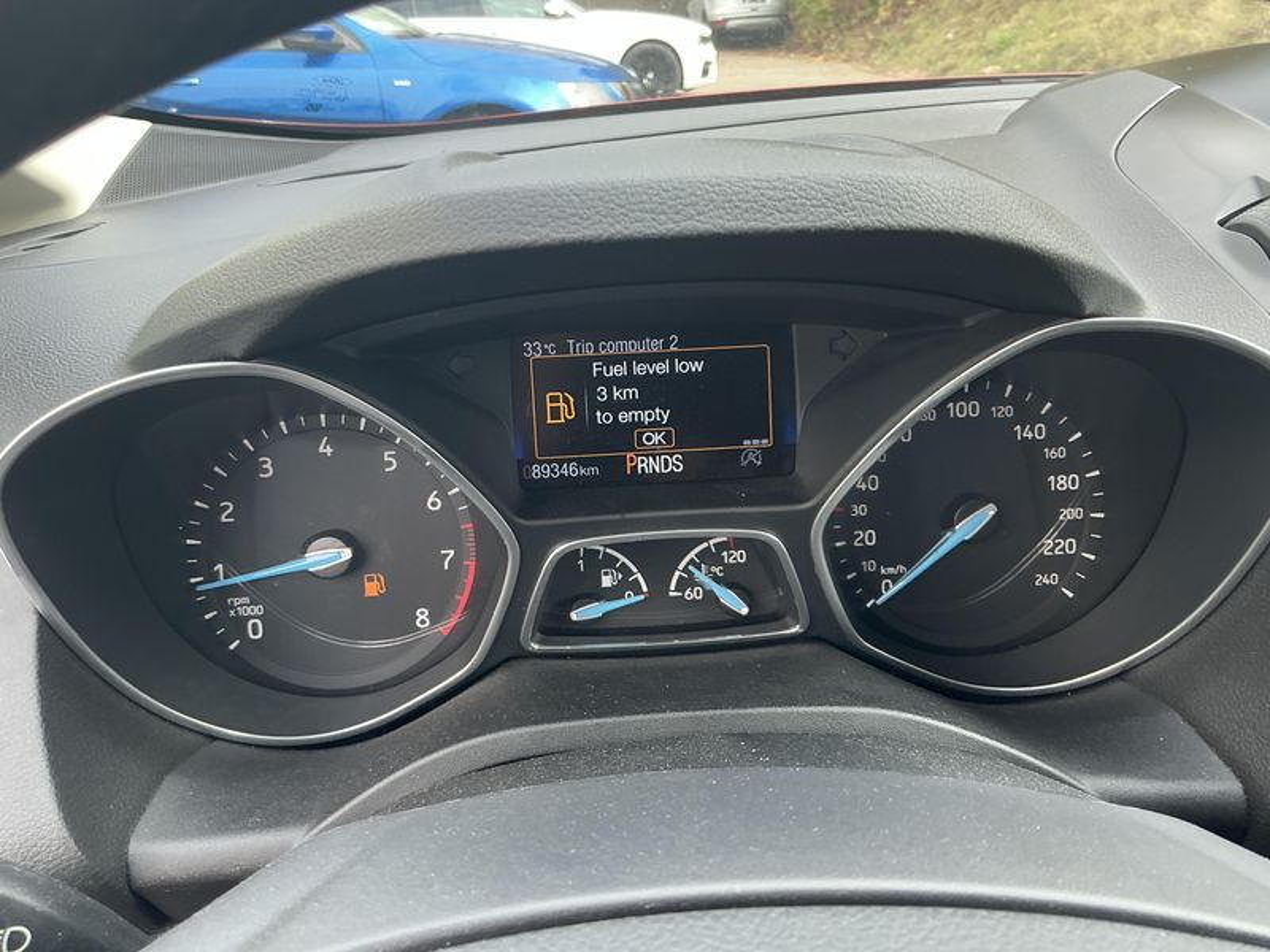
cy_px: 476
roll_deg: +5.1
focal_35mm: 28
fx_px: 1027
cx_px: 635
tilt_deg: -20.6
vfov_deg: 49.7
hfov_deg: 63.4
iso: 40
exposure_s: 1/122
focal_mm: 3
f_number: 1.8
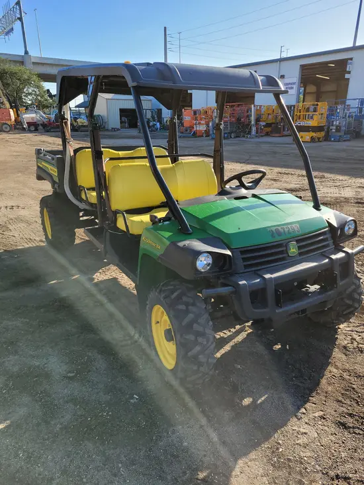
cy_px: 242
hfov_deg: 53.1
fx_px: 364
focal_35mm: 26
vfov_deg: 67.3
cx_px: 182
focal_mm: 5.4
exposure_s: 1/1114
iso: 40
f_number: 1.8
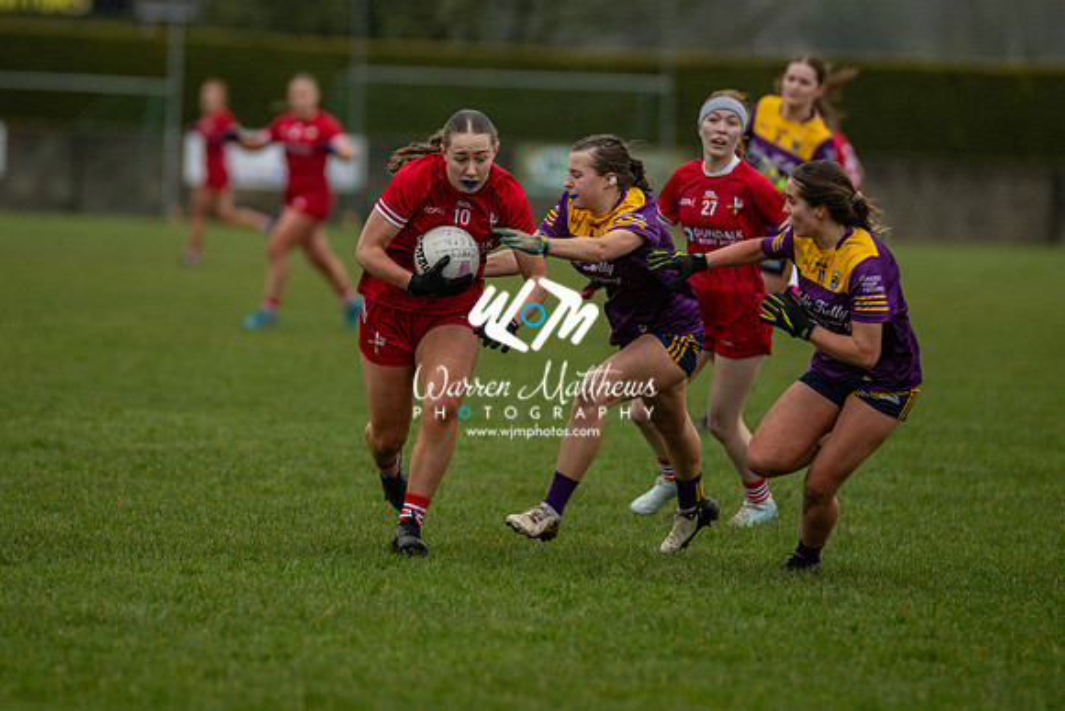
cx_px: 443
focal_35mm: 429
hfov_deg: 4.8
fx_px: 12694
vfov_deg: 3.2
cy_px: 267
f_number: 2.8
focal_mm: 300
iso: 800
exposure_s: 1/640
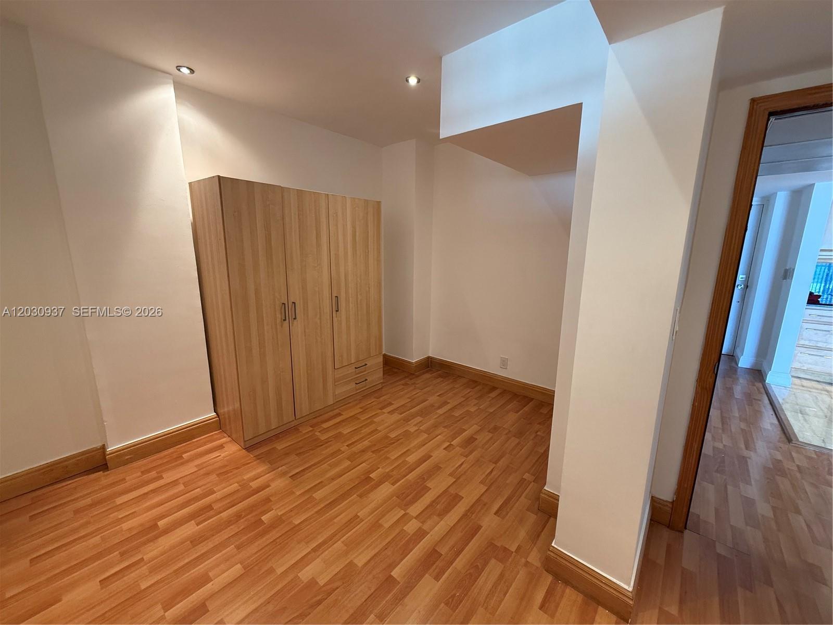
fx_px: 337
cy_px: 312
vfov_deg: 85.7
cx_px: 416
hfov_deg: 102.1
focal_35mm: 14
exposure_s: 1/60
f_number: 2.2
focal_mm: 2.22
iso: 250
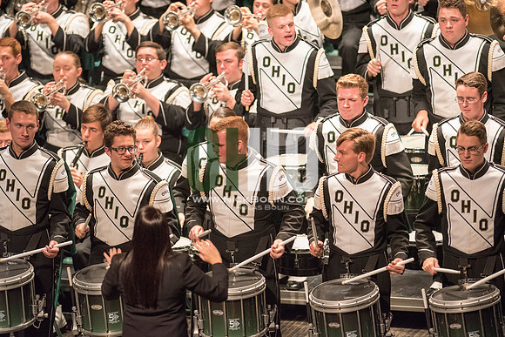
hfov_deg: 6.9
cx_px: 252
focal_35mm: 300
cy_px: 168
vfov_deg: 4.6
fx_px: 4209
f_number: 2.8
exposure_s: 1/500
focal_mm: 300
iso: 4000
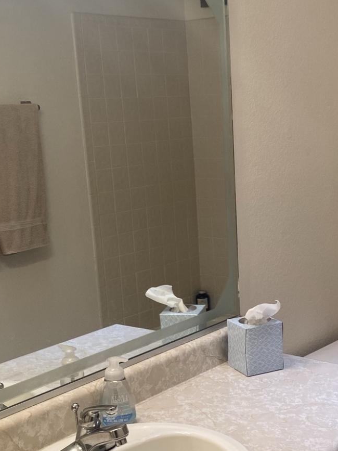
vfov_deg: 31.8
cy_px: 318
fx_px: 781
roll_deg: +1.7
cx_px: 232
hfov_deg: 24.3
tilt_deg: -13.7
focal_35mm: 60
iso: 64
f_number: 1.8
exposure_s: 1/60
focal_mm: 4.25
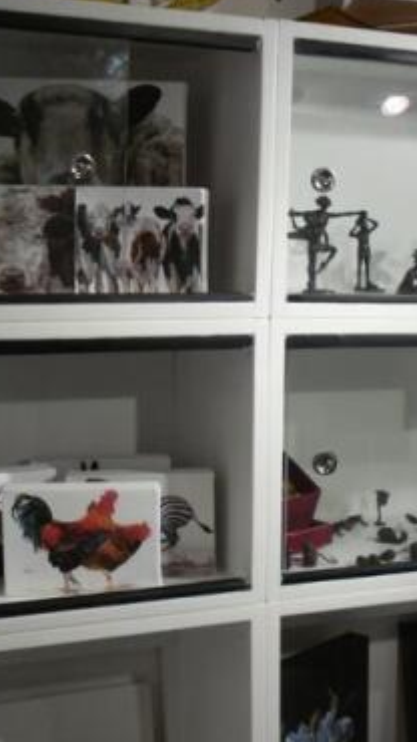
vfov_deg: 34.9
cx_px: 464
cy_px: 412
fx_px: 1180
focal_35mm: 60
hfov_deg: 19.2
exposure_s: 1/22
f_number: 3
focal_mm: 6.3
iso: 100
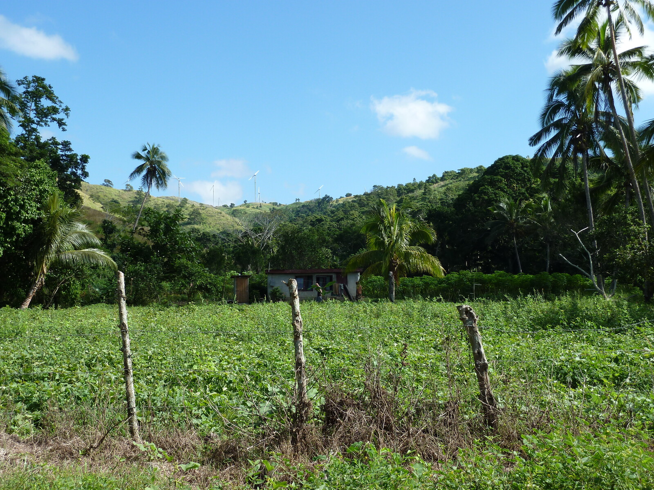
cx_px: 327
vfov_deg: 32.9
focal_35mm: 44
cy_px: 245
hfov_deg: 42.9
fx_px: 831
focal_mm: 7.3
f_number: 4
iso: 80
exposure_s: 1/320
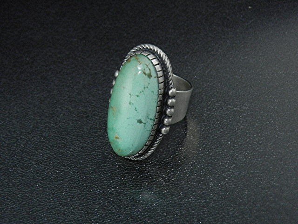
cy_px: 112
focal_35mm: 68
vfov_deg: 21.6
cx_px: 149
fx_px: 585
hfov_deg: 28.6
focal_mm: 12.2
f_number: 8.2
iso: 800
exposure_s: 1/30
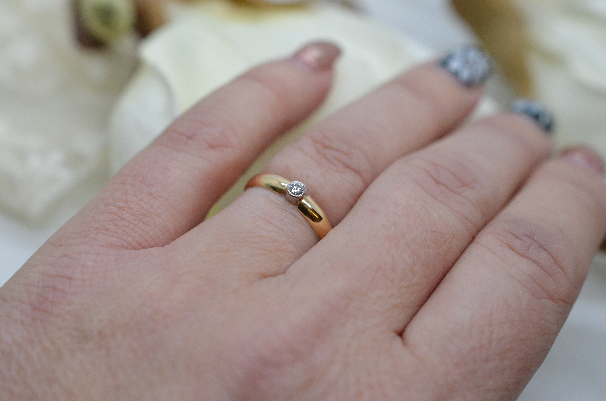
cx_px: 303
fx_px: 1008
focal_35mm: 60
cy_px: 200
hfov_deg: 33.5
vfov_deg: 22.5
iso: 3200
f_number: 5
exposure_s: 1/2000
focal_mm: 40
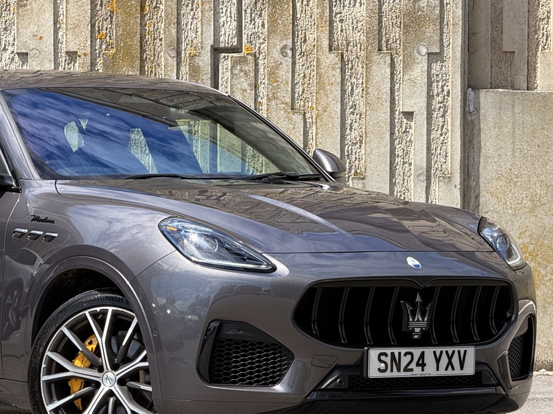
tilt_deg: +0.2
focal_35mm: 206
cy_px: 275
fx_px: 3290
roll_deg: +0.2
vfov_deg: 7.2
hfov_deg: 9.6
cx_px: 109
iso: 50
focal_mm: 15.66
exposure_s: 1/467
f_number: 2.8
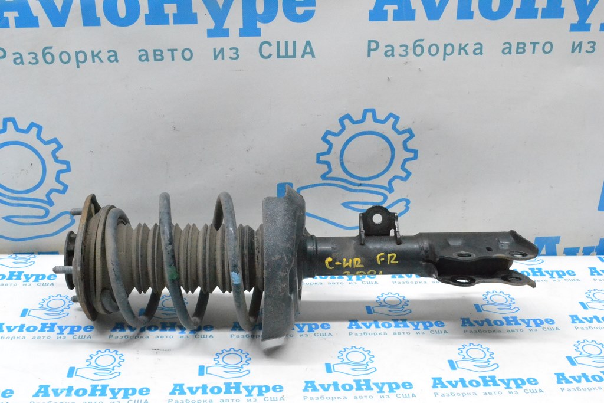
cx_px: 302
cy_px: 202
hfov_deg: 41.1
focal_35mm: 48
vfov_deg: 28.1
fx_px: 805
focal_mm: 32
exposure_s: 1/100
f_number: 11
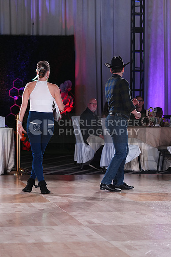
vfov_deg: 17.6
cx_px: 86
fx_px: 826
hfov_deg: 11.8
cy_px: 128
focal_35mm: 116
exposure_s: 1/400
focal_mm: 116
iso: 1600
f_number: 4
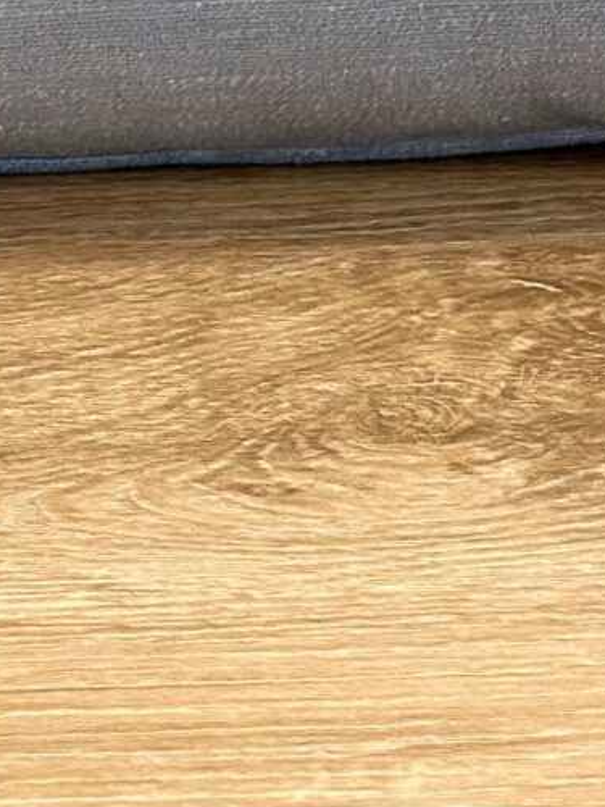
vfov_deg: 7.5
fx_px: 5733
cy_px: -1141
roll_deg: +1.8
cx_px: -44
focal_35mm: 246
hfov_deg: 6.0
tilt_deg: -16.5
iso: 80
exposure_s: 1/120
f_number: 1.78
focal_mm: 6.86
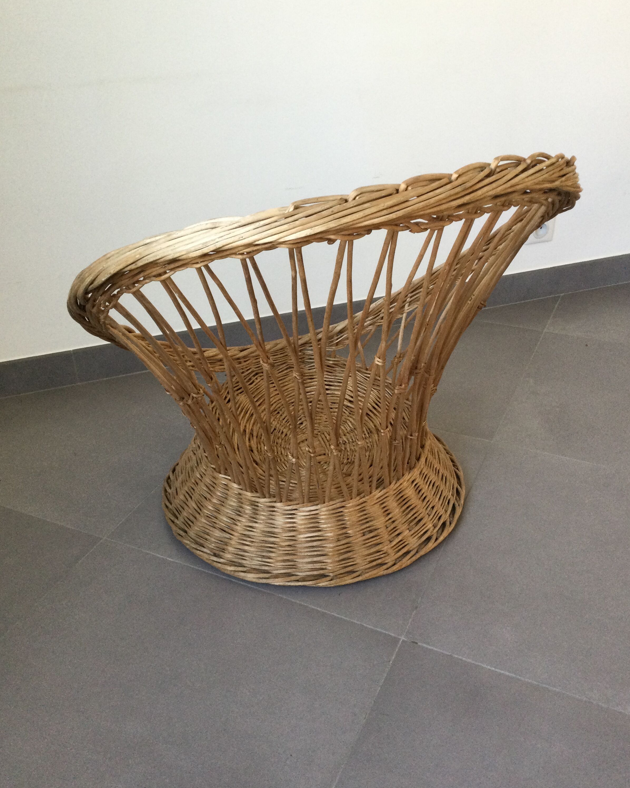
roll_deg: +0.9
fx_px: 769
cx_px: 314
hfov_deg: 44.5
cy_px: 377
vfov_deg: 54.2
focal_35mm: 33
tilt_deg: -28.7
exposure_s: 1/33
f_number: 2.4
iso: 50
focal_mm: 3.3
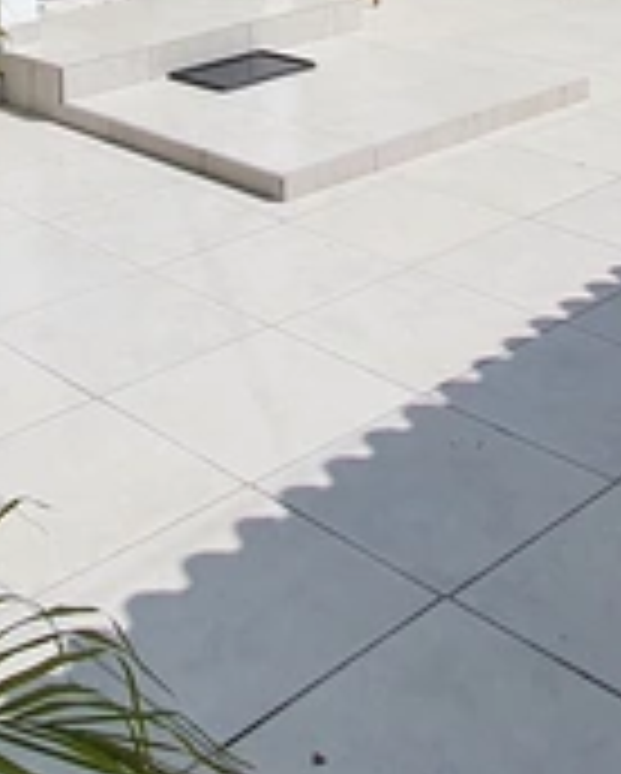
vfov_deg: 25.9
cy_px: -302
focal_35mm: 59
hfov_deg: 25.7
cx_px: 405
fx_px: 1353
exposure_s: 1/1412
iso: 50
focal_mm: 1.8
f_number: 2.2
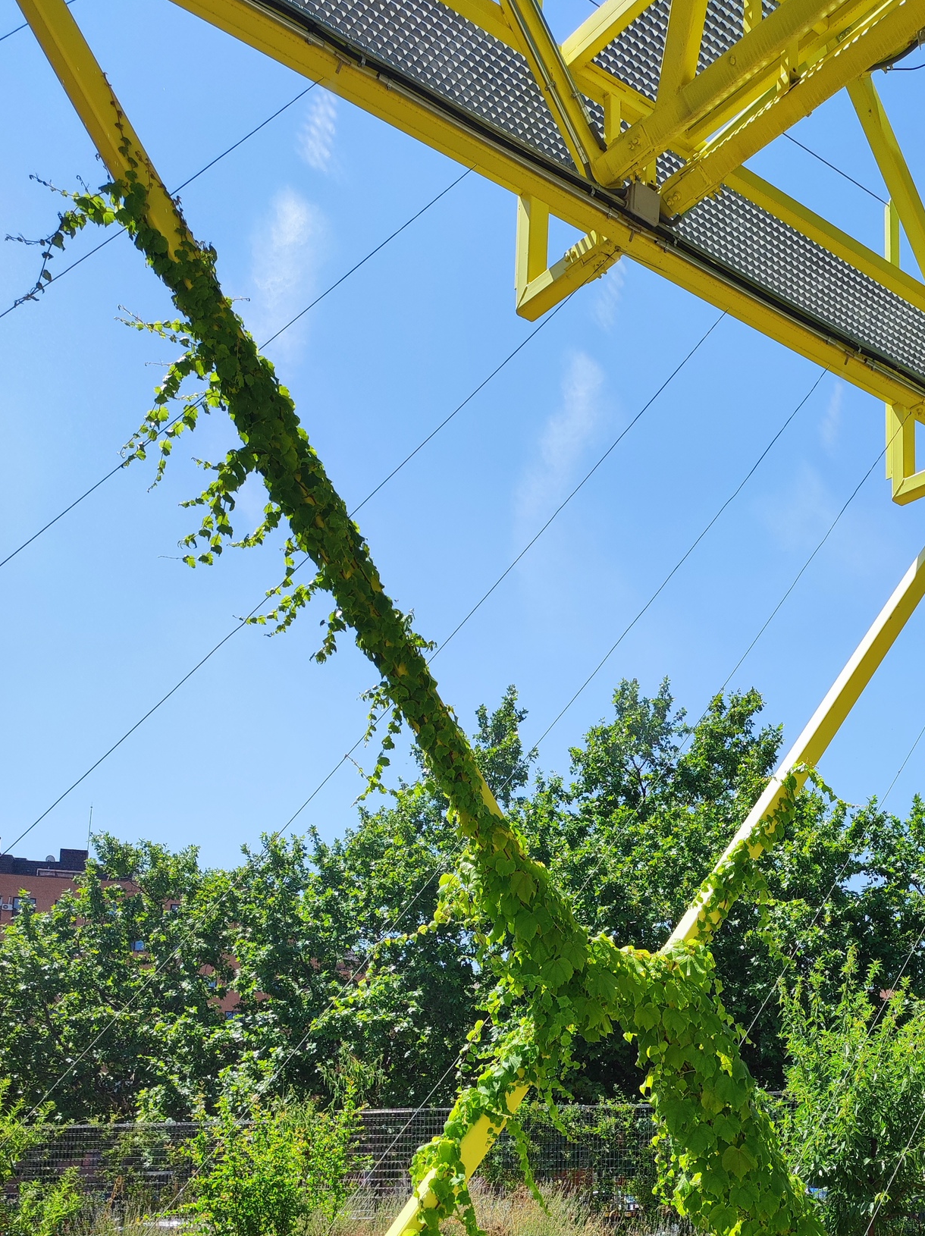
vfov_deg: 43.8
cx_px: 757
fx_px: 1463
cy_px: 975
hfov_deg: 33.9
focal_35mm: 41
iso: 50
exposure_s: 1/649
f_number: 1.79
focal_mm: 4.7
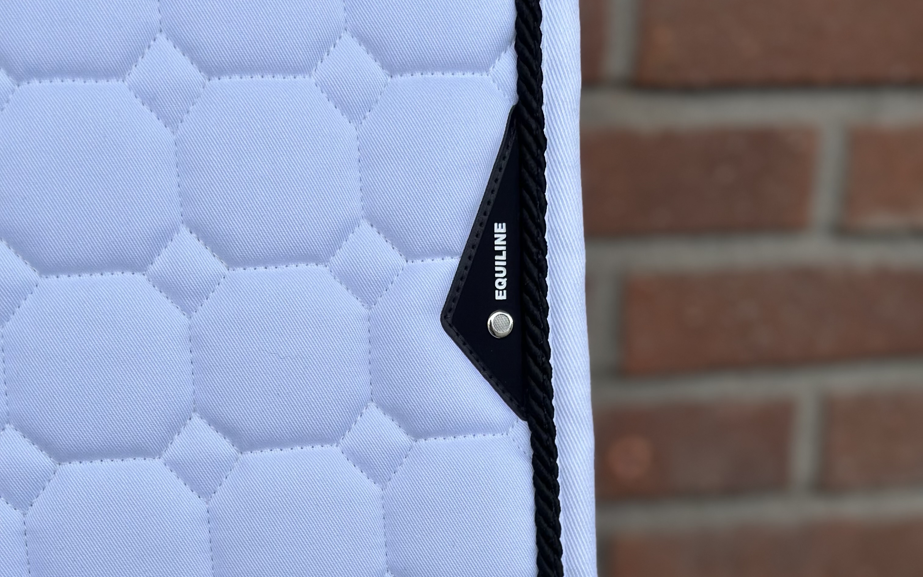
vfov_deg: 18.5
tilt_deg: -18.5
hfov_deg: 30.2
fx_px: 1711
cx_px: 462
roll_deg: -0.6
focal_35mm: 68
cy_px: 609
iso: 100
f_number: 1.78
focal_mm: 6.86
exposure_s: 1/3058
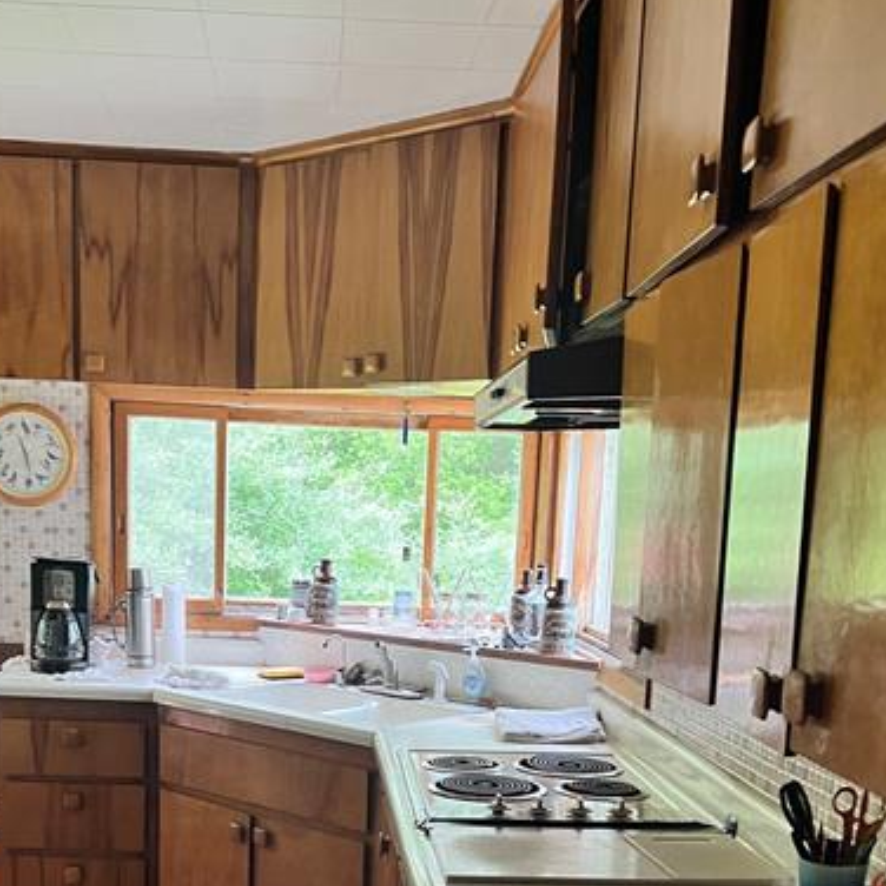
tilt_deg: -10.2
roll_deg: -1.6
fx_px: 1361
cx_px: 342
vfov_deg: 34.7
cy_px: 735
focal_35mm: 47
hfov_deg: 35.9
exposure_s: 1/60
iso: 160
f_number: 1.5
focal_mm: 5.7
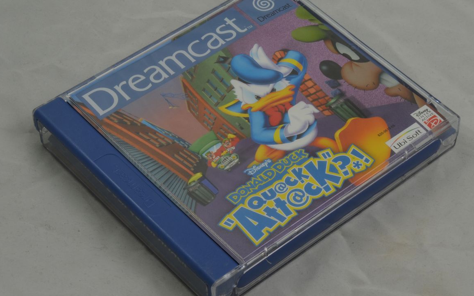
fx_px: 1227
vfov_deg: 13.8
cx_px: 300
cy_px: 152
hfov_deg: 21.8
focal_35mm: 95
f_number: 20
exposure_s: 1/3
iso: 100
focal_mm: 40
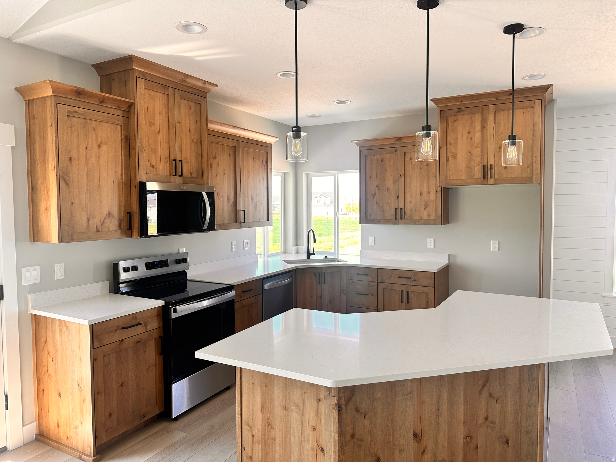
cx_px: 308
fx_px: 427
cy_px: 231
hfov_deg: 71.6
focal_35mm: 24
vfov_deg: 56.8
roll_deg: +0.1
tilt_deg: -3.3
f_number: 1.78
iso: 80
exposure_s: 1/121
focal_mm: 6.86
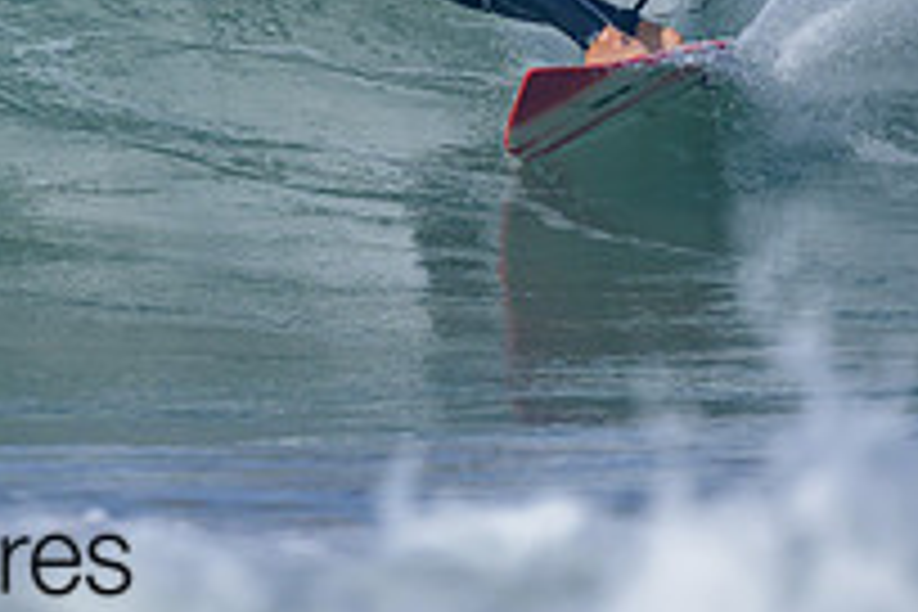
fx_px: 65887
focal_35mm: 2584
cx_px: -37
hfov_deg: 0.8
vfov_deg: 0.5
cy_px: -105
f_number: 6.3
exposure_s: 1/2000
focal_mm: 800
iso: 180
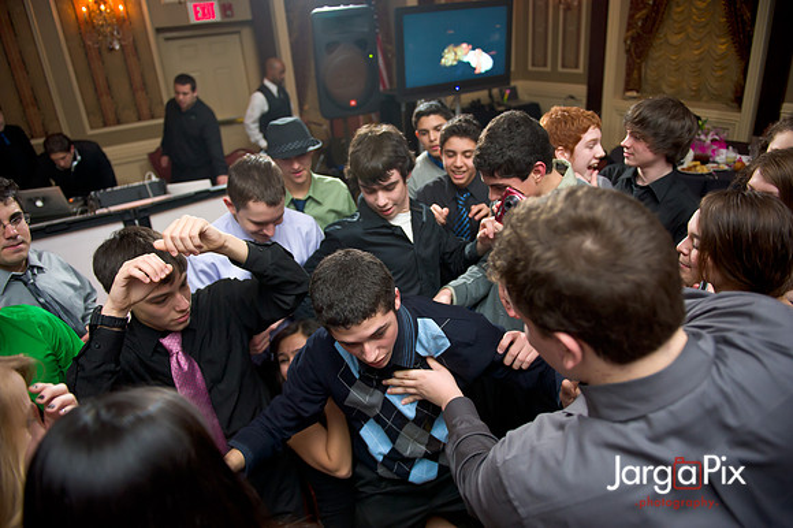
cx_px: 396
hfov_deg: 73.8
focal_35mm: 24
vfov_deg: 53.1
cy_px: 264
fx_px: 528
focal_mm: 24
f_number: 2.8
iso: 1600
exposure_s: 1/125
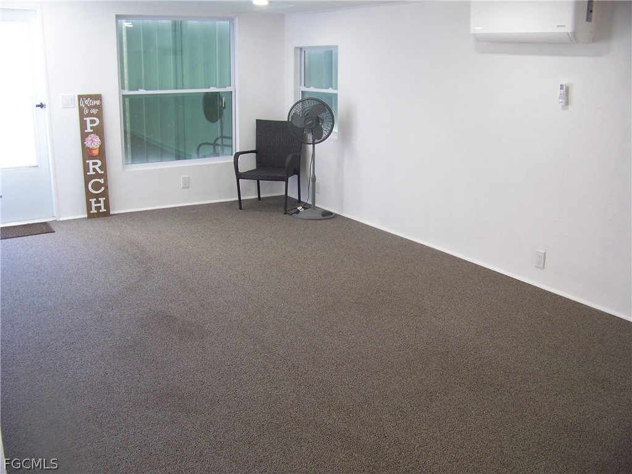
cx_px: 316
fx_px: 657
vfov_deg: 39.7
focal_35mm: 36
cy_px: 237
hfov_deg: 51.4
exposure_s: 1/30
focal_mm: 5.85
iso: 125
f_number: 2.8
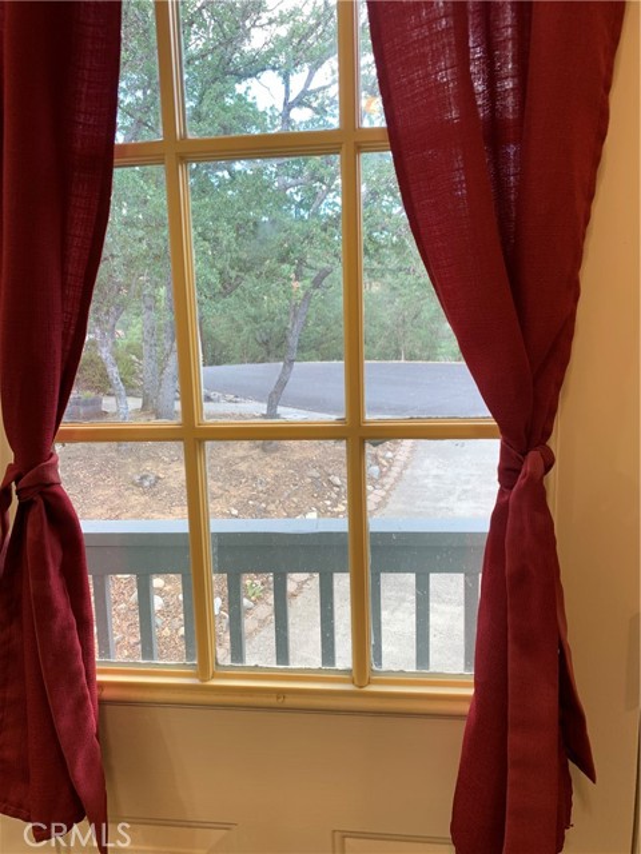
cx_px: 320
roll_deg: +1.2
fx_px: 642
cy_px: 427
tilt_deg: -10.4
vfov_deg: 67.3
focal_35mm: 26
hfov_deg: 53.1
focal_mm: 4.25
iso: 40
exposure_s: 1/120
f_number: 1.8
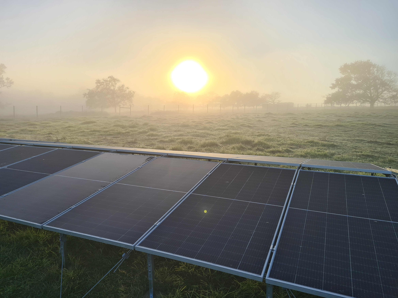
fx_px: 299
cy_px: 149
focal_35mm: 26
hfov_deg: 67.3
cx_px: 199
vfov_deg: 53.1
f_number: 1.8
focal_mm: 5.4
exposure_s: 1/3376
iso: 50
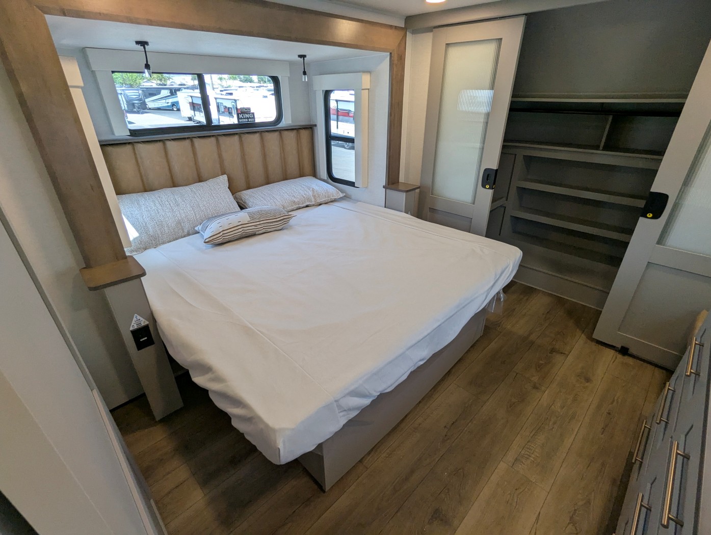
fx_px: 329
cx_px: 356
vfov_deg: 78.2
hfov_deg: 94.4
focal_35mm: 16
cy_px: 268
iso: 129
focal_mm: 2.35
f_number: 2.2
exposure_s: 1/163
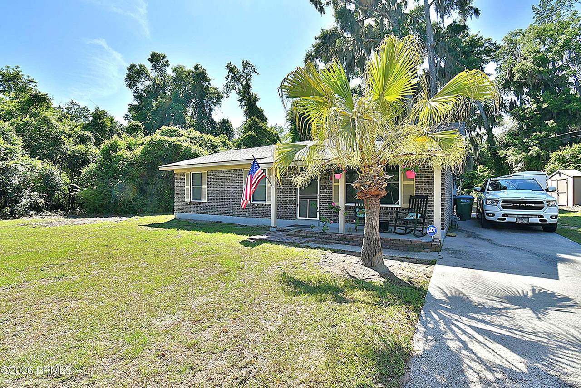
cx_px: 290
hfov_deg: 100.3
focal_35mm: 15
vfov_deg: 77.4
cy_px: 194
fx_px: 242
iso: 100
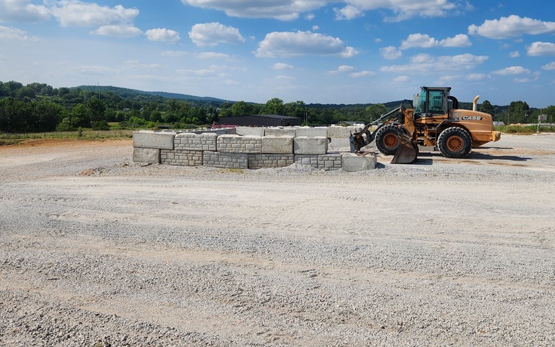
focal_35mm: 31
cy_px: 122
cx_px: 322
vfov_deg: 40.2
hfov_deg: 60.9
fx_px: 469
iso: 20
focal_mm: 5.4
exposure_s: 1/2890
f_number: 1.8
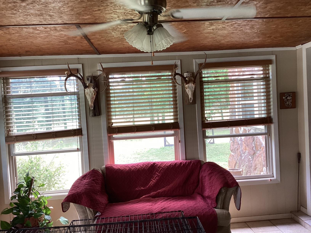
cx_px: 156
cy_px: 116
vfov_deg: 45.4
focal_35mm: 31
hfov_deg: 58.4
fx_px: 279
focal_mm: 3.3
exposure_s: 1/60
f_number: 2.4
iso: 50
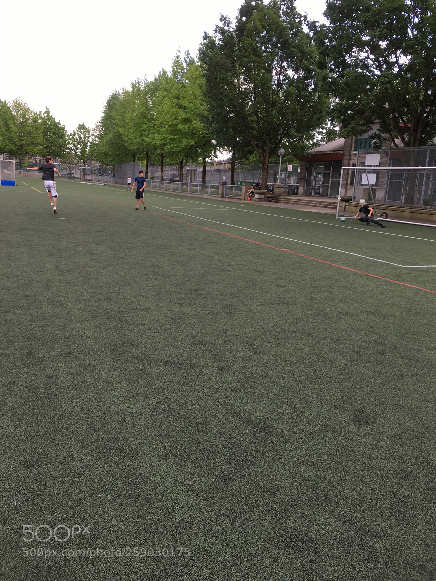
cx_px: 218
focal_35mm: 29
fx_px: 487
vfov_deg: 61.7
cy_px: 290
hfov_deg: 48.2
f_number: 2.2
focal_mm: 4.15
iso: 25
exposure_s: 1/172
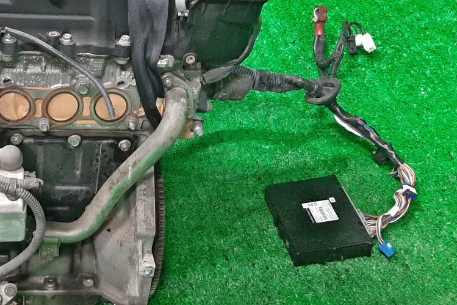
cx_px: 41
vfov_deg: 25.9
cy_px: 123
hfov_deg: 35.8
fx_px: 660
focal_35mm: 52
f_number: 1.7
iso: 236
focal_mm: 3.93
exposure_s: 1/50
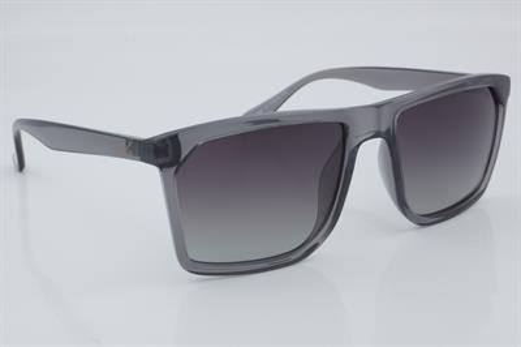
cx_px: 260
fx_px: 1084
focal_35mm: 75
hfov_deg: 27.0
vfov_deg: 18.2
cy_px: 174
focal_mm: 50
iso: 100
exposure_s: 1/4
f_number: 32
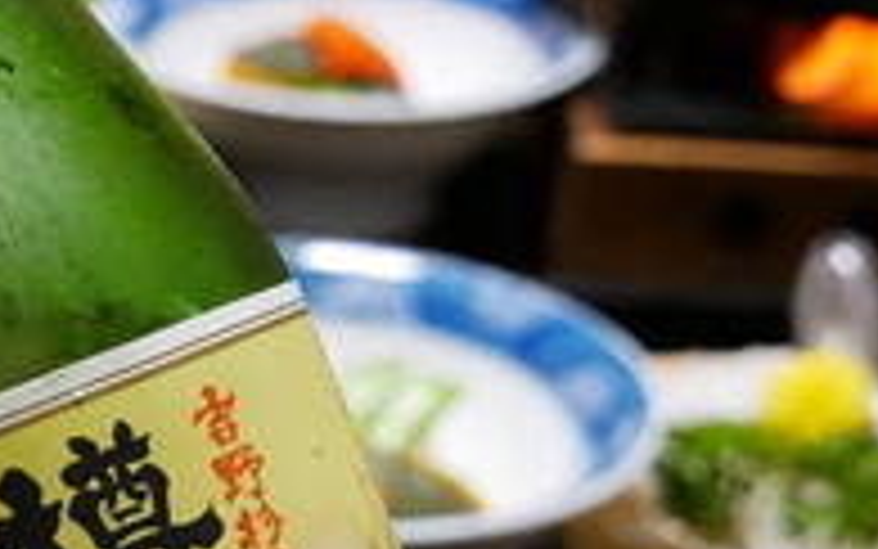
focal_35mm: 98
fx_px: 2346
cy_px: 542
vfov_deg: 13.2
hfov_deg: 19.9
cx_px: -176
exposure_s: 1/60
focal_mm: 15
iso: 3200
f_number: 3.7
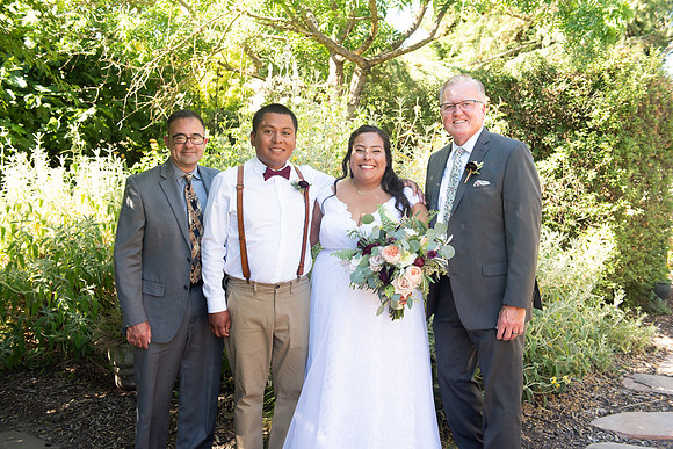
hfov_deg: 54.4
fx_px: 654
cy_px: 224
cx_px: 336
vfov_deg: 37.9
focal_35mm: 35
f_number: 4.5
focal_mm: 35
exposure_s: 1/250
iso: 640
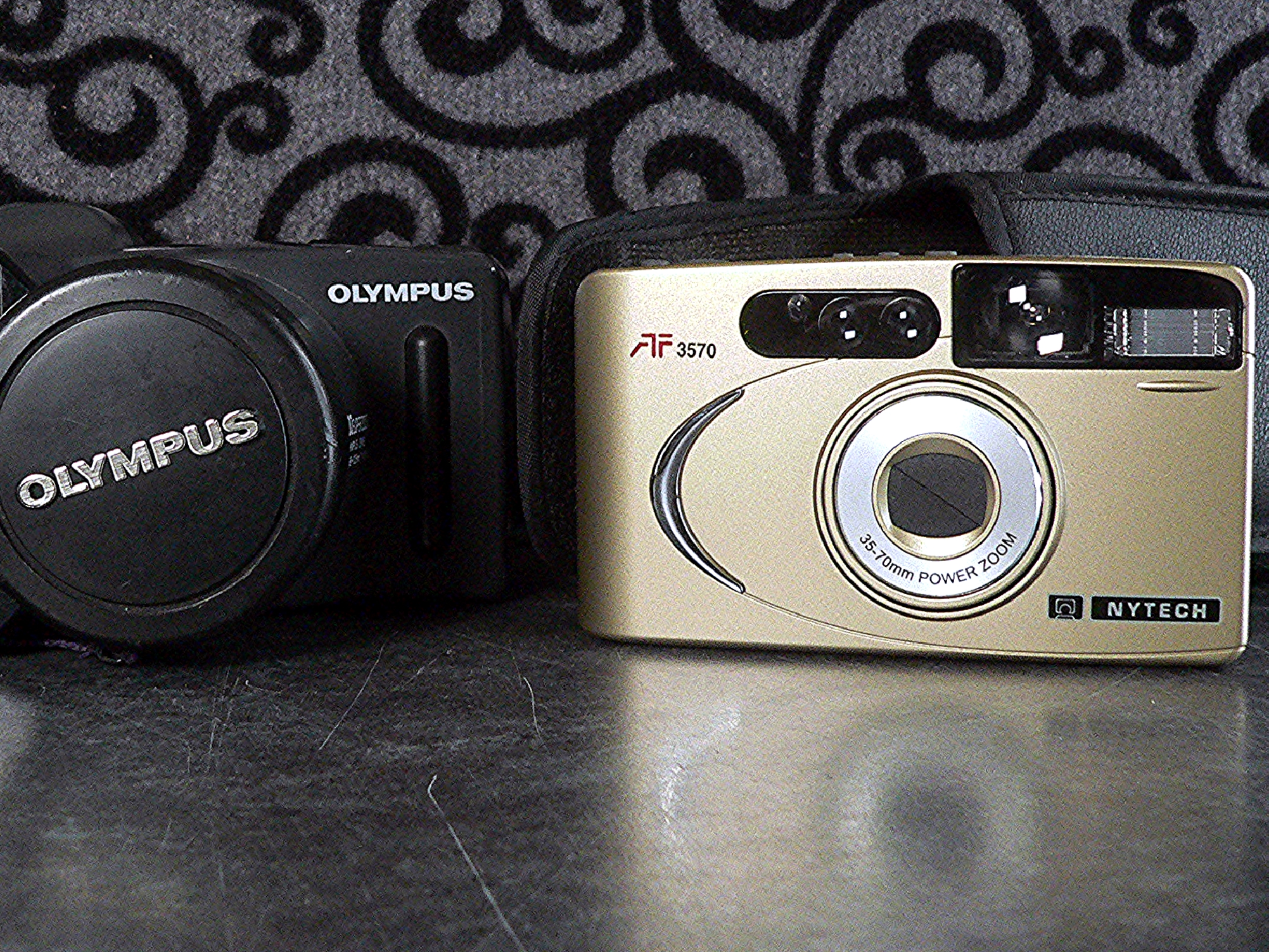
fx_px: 1687
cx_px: 550
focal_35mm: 46
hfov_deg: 41.1
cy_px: 400
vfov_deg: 31.5
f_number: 2.8
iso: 400
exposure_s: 1/30
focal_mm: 6
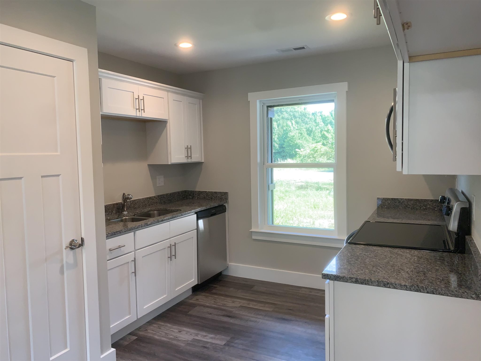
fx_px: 361
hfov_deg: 67.3
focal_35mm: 26
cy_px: 180
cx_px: 240
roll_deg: +1.5
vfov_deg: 53.0
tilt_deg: -3.5
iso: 80
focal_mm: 4.25
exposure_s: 1/120
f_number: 1.8
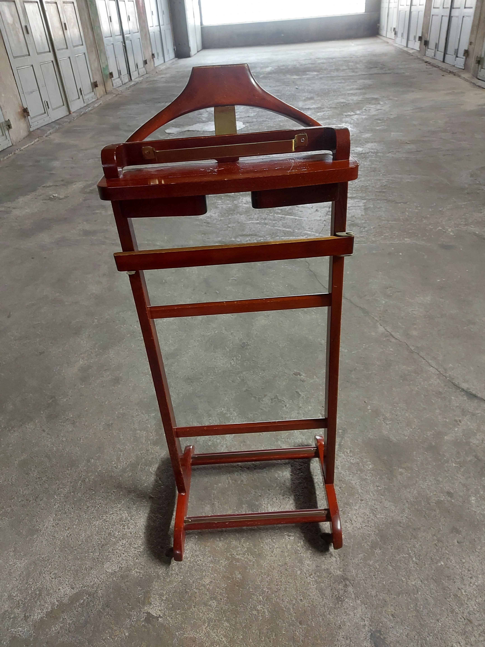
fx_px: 448
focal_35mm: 24
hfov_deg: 56.8
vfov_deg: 71.6
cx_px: 242
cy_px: 324
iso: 320
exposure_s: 1/25
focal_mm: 5.23
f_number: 1.8
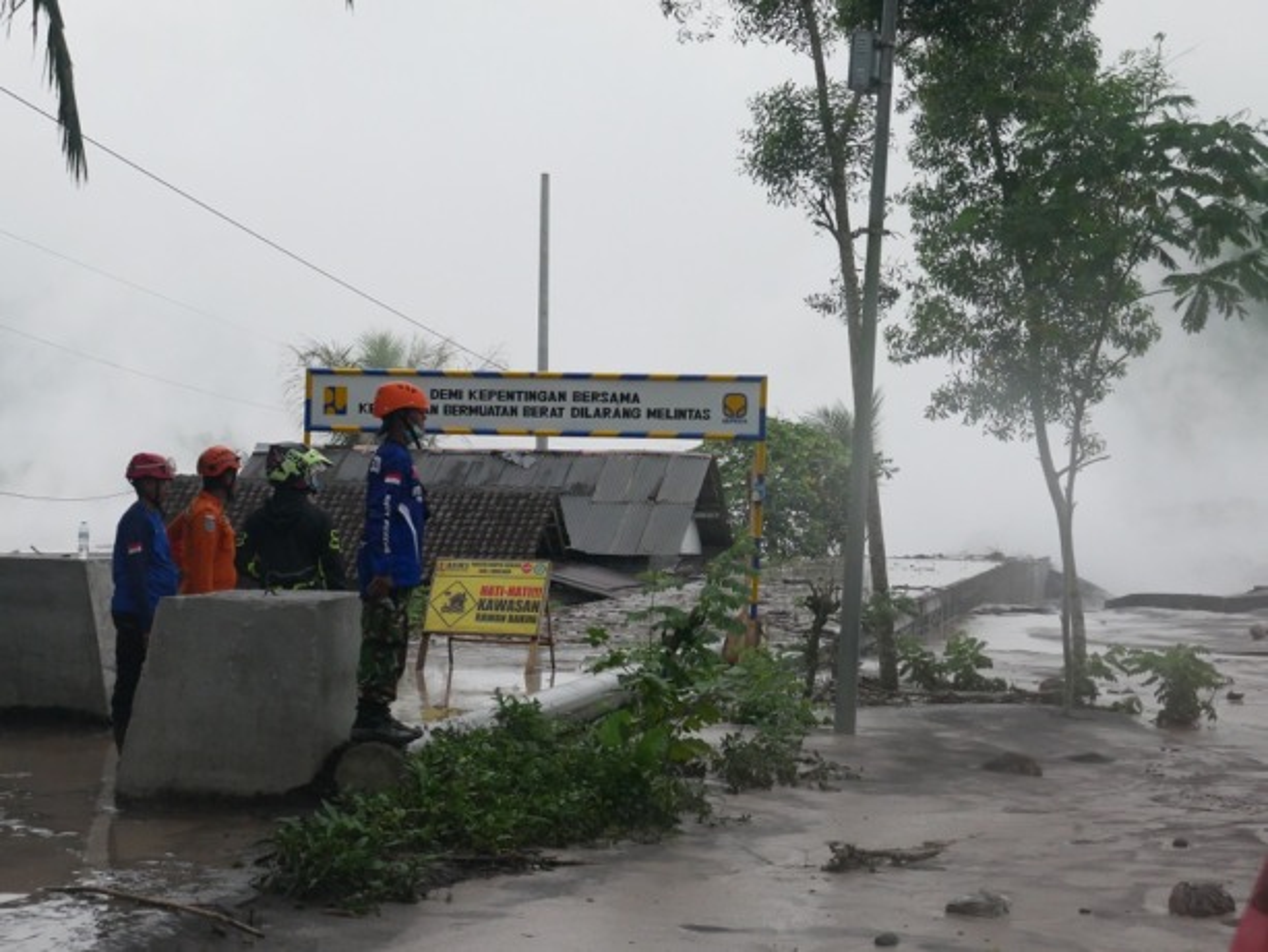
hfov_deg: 27.0
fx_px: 2638
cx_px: 634
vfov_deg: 20.4
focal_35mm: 72
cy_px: 476
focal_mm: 36
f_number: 8
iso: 1600
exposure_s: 1/320
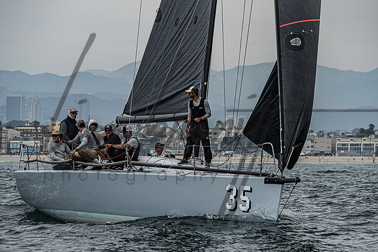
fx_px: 2960
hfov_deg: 7.3
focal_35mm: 282
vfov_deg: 4.9
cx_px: 194
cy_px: 121
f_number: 8
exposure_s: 1/1600
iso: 320
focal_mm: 230
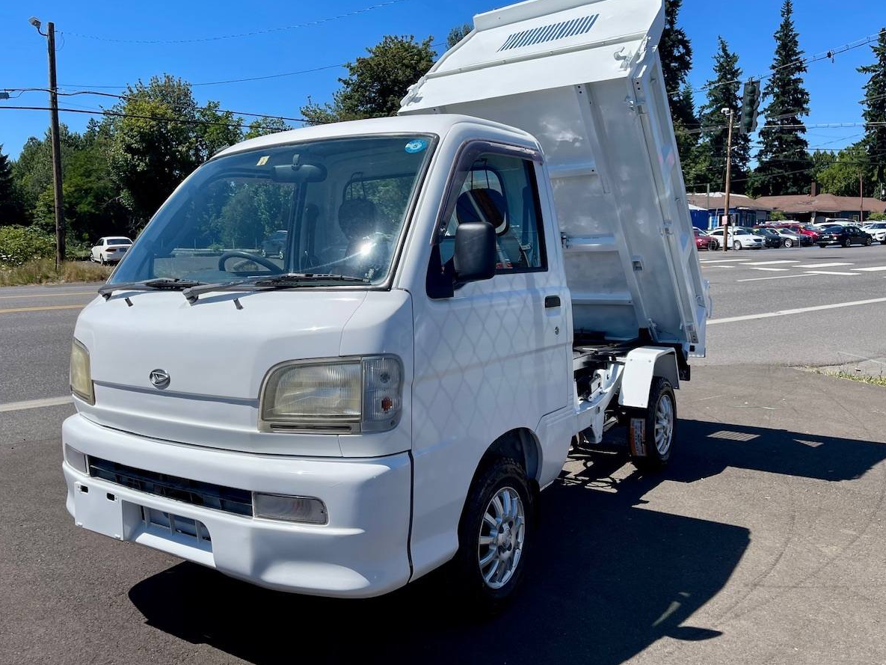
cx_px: 434
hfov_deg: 65.3
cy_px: 309
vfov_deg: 51.3
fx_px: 691
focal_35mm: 27
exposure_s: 1/4902
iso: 32
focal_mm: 5.1
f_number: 1.6
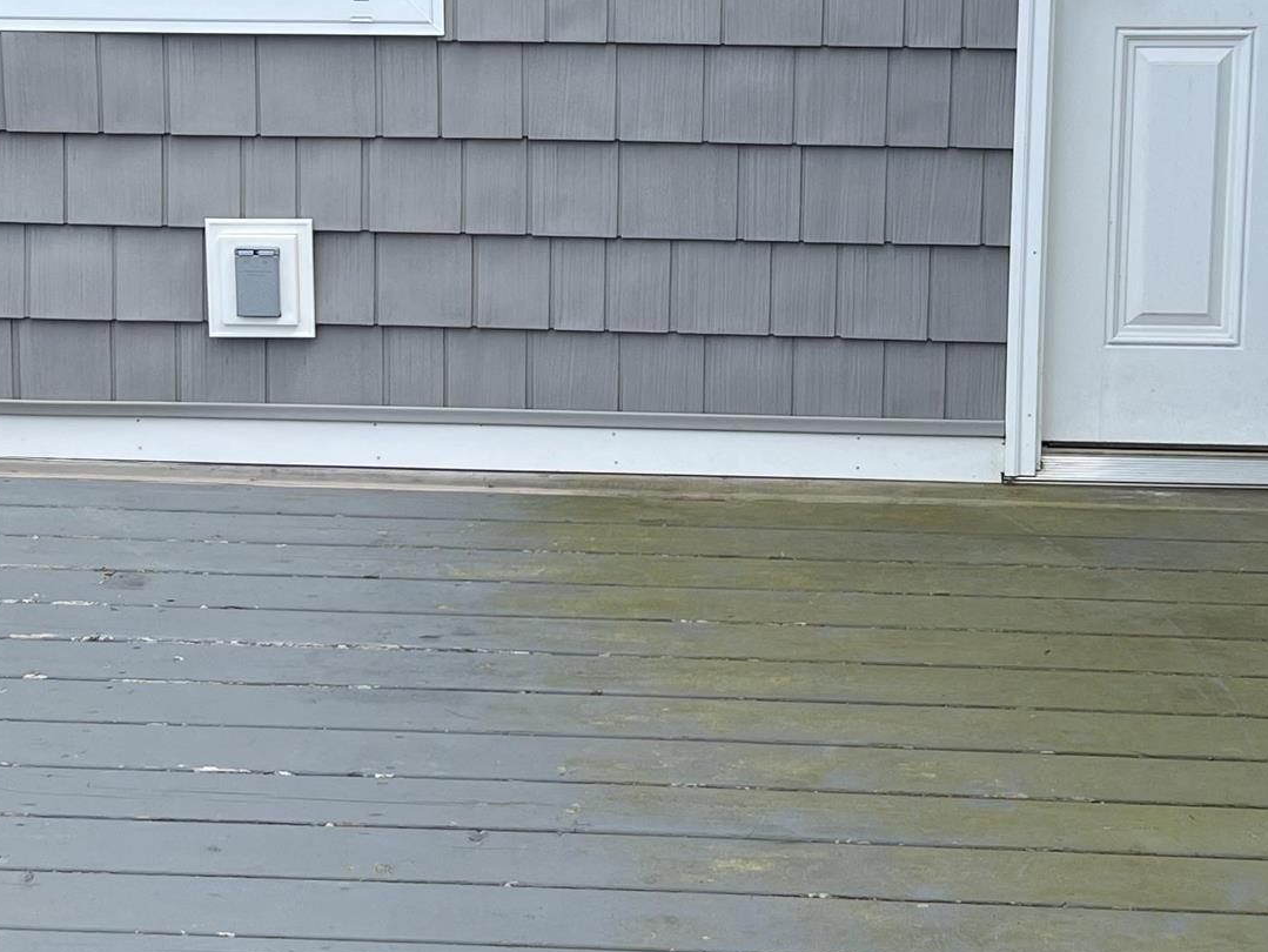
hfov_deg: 26.3
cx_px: 604
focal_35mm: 74
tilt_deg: -11.9
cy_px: 224
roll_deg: +0.1
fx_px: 2712
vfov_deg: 19.7
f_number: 1.5
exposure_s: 1/1553
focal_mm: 5.7
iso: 50
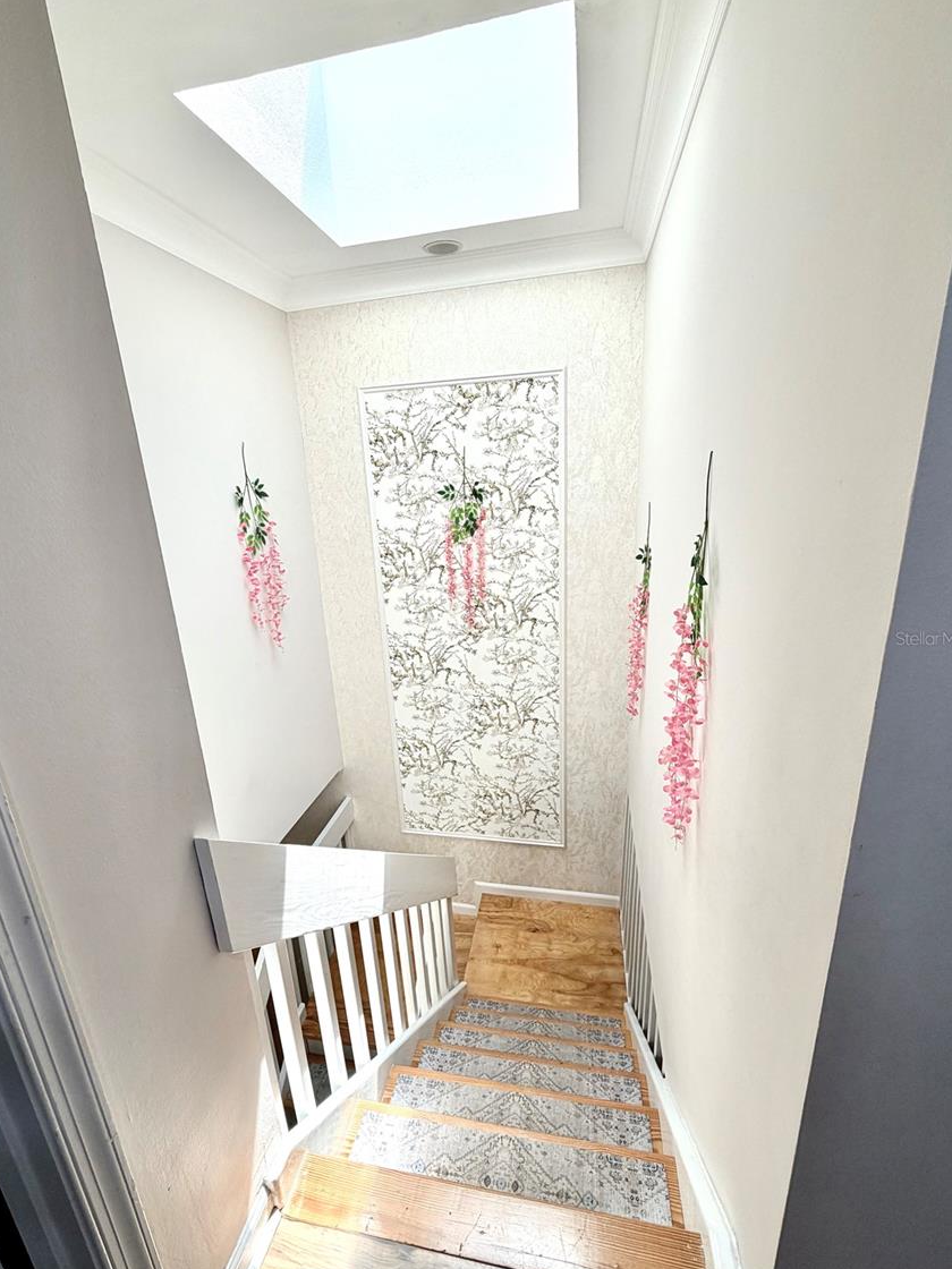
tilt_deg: -16.2
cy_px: 638
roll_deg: +2.7
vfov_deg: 98.2
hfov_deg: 81.7
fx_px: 550
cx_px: 466
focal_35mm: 15
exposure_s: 1/120
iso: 40
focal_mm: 2.22
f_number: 2.2
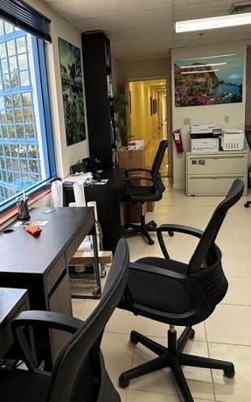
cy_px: 182
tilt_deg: -12.0
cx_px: 94
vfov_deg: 61.1
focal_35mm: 31
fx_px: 340
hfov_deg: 40.3
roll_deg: +4.3
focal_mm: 2.22
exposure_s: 1/120
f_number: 2.2
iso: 200
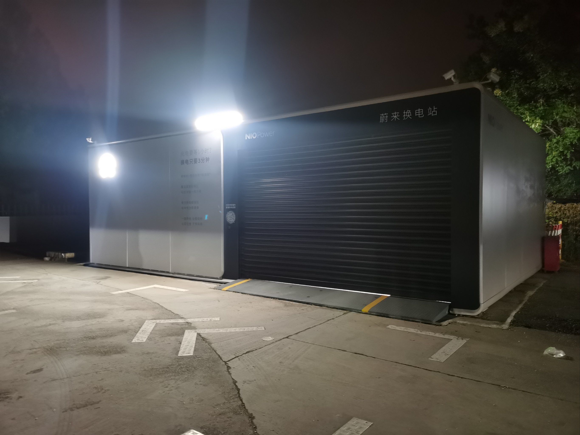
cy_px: 218
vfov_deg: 51.4
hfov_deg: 65.3
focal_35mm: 27
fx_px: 452
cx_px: 290
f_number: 1.8
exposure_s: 1/20
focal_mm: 5.58
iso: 640
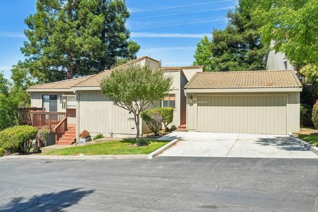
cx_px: 159
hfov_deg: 58.7
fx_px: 283
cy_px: 106
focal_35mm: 32
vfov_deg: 41.1
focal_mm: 32
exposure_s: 1/800
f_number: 8
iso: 400
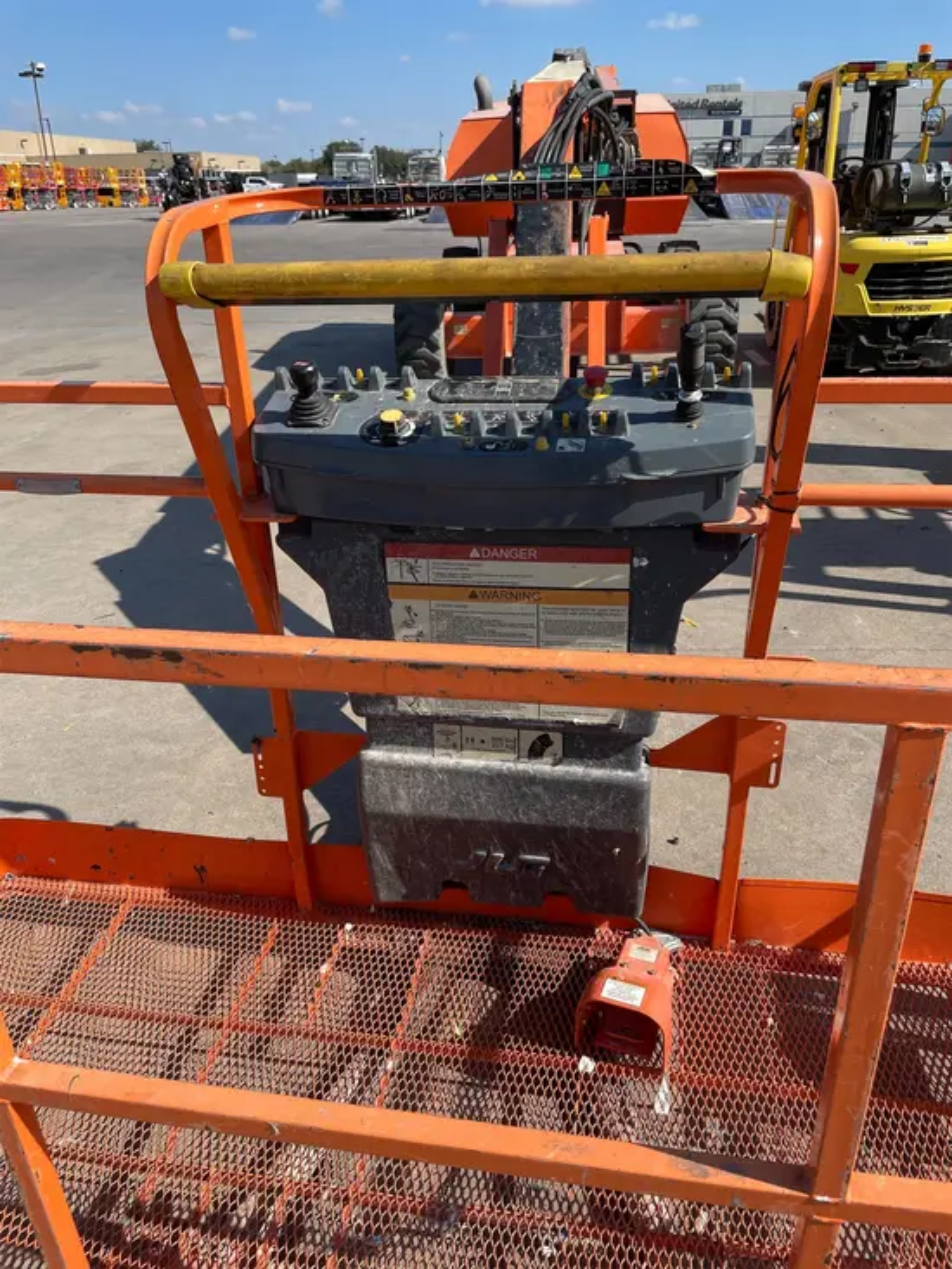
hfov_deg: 53.1
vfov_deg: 67.3
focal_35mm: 26
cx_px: 476
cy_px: 634
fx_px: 953
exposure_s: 1/3300
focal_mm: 4.2
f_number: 1.6
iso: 50
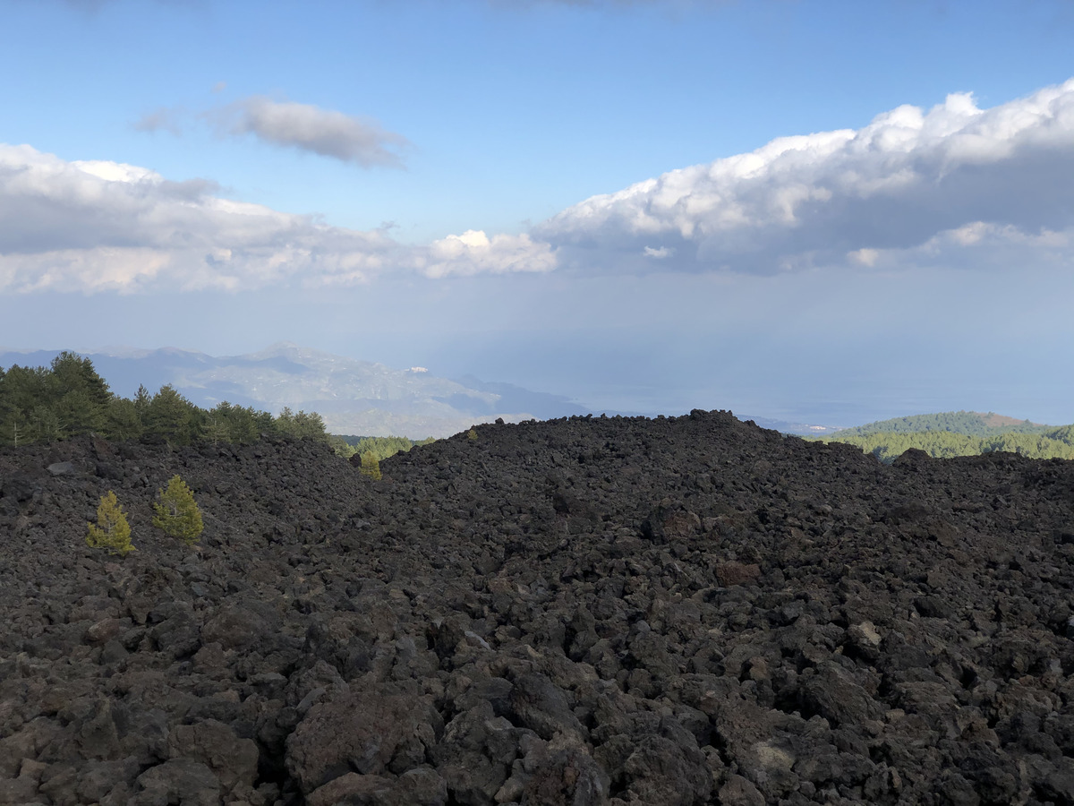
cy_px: 403
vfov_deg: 28.0
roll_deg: +0.4
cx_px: 537
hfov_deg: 36.8
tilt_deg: -4.0
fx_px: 1613
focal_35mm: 52
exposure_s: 1/1116
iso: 16
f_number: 2.4
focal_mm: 6
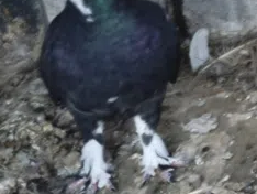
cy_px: -3
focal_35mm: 164
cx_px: 321
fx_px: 1219
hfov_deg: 11.7
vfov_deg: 9.0
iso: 5000
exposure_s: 1/20
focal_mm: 8.8
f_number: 2
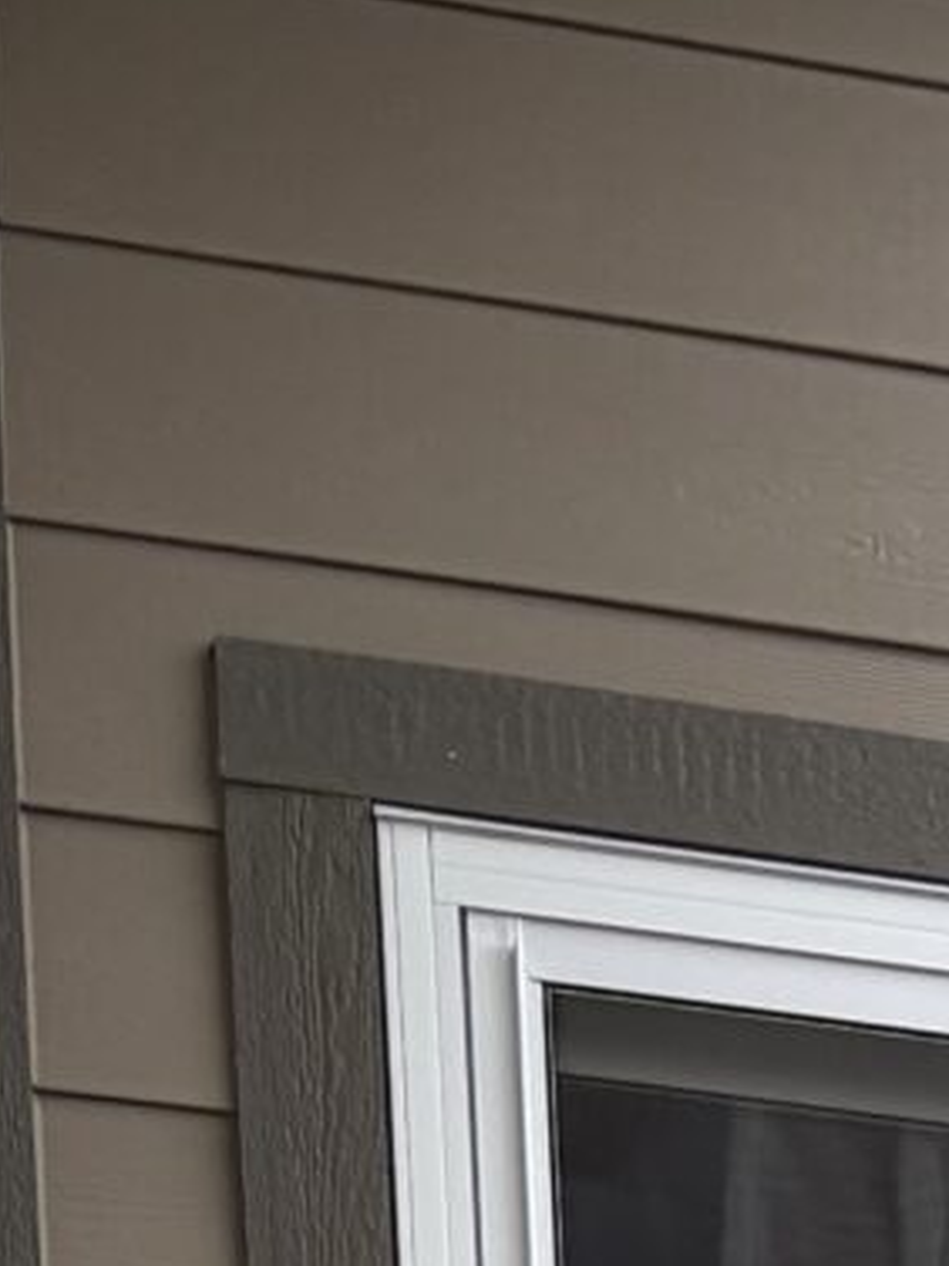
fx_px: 6470
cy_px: 3923
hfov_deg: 7.3
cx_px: 2945
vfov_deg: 8.9
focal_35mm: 177
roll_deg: -1.8
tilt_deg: -7.9
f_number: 1.6
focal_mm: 5.96
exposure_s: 1/307
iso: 50
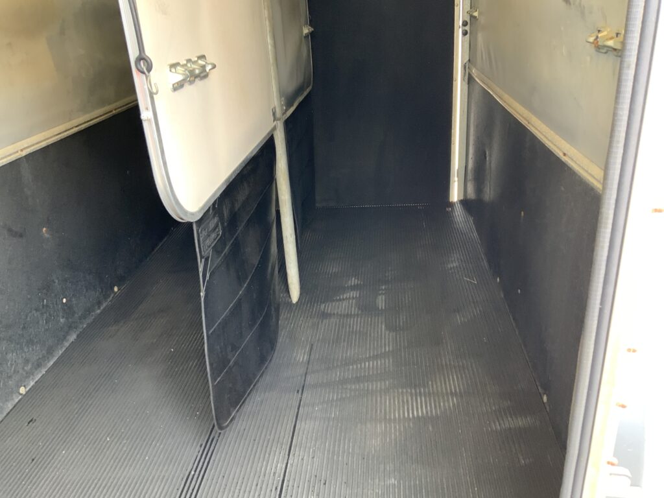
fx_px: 556
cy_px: 249
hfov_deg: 61.7
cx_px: 332
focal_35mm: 29
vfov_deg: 48.2
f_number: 1.8
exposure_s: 1/60
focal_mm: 3
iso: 160
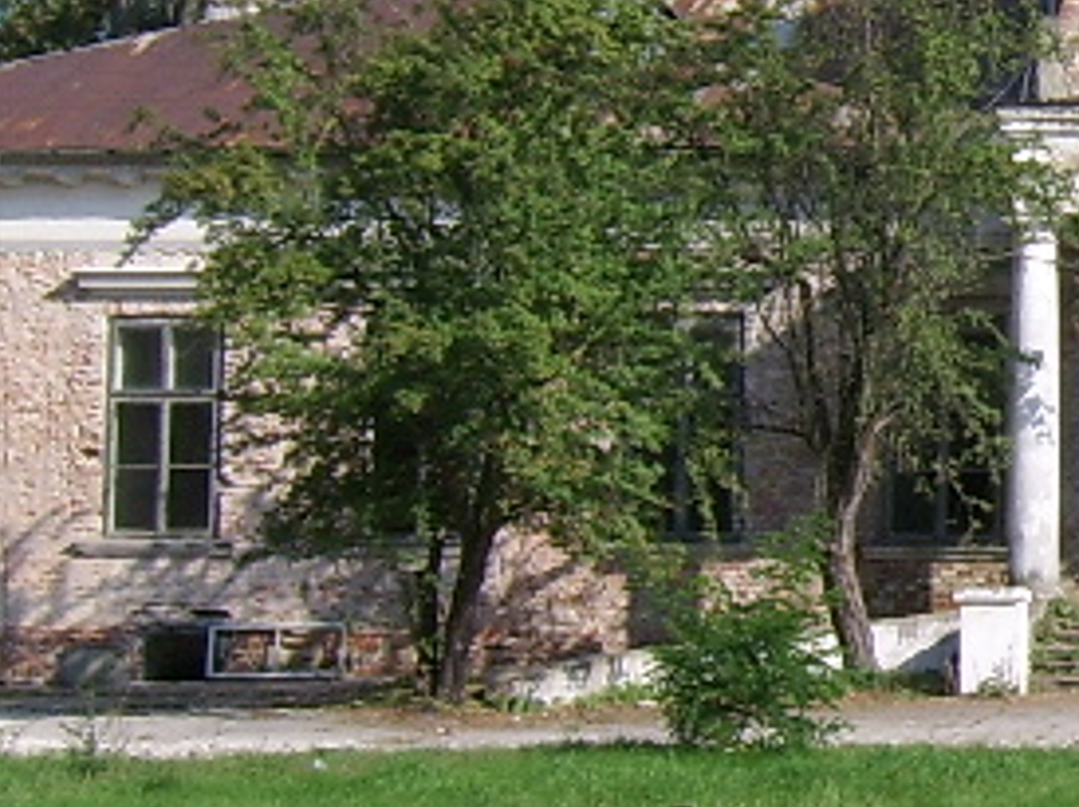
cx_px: 1481
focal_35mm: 131
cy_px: 185
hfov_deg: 14.3
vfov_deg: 11.3
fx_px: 4080
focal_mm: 5.95
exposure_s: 1/297
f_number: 5.8
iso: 50
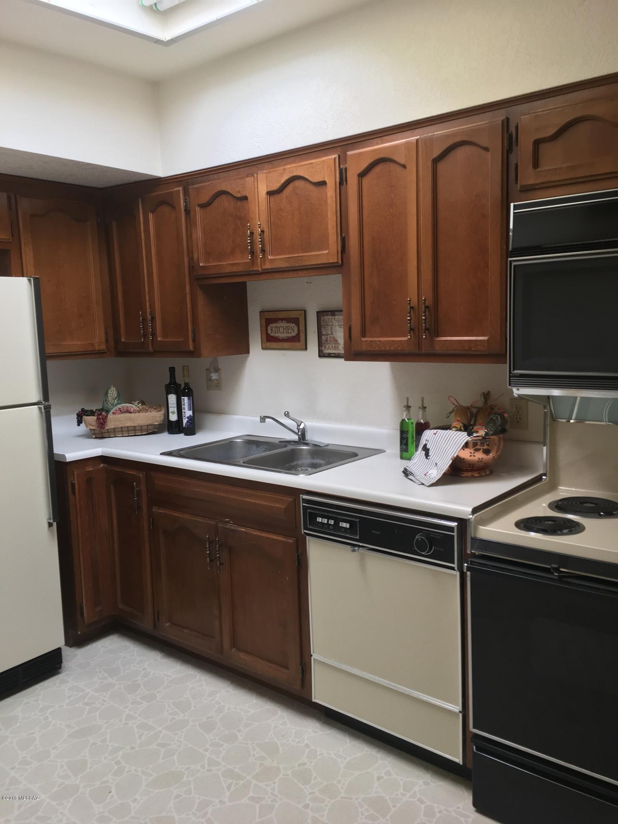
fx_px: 690
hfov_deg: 48.2
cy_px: 412
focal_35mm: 29
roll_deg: +1.8
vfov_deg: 61.7
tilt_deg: -7.9
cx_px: 309
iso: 40
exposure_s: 1/120
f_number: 2.2
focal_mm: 4.15
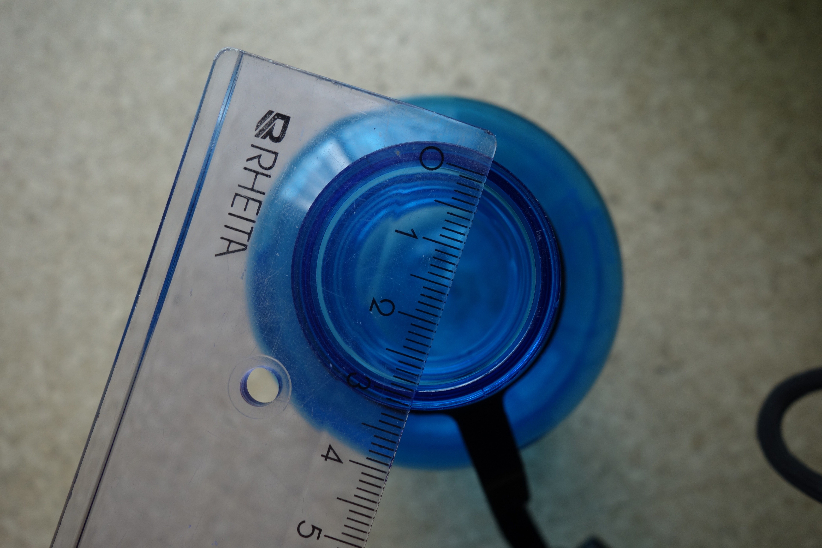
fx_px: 639
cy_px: 274
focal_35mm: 28
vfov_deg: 46.4
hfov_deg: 65.5
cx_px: 411
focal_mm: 10.4
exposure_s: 1/100
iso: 125
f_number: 4
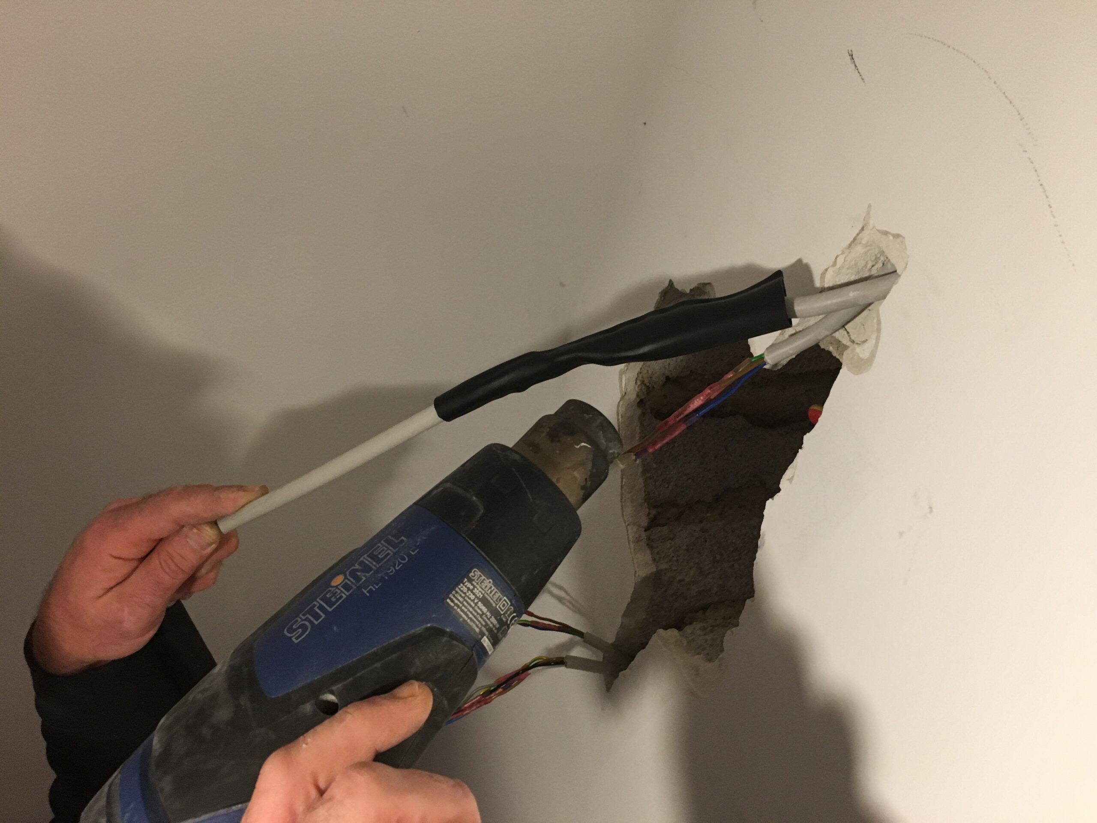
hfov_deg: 61.7
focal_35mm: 29
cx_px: 548
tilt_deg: +32.6
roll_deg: +10.6
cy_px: 412
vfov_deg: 48.2
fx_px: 919
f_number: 2.2
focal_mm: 4.15
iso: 160
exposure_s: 1/33
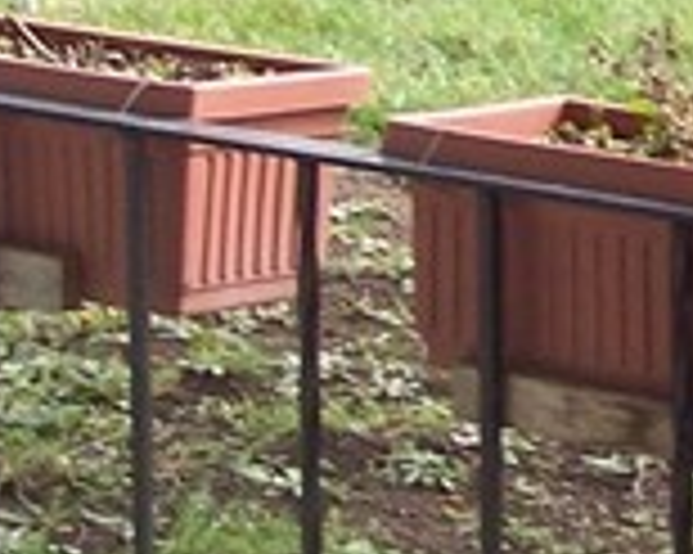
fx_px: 5186
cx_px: 945
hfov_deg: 7.5
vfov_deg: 6.1
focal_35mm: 253
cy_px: -122
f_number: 3.4
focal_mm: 8
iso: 100
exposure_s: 1/90
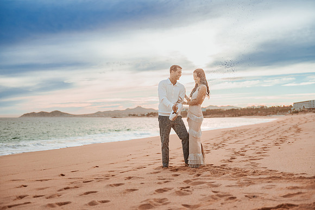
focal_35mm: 48
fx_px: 420
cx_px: 158
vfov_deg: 28.1
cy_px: 105
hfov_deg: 41.1
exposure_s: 1/2500
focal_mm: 48
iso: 250
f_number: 2.8
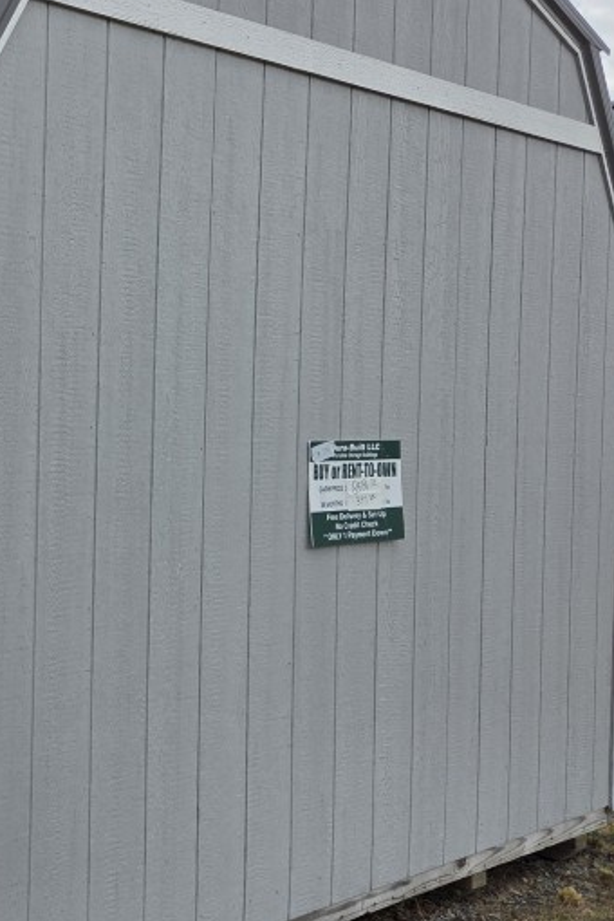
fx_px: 1228
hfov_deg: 25.4
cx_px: -112
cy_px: 433
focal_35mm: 48
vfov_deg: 41.1
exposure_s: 1/5261
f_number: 1.8
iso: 80
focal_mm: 5.4
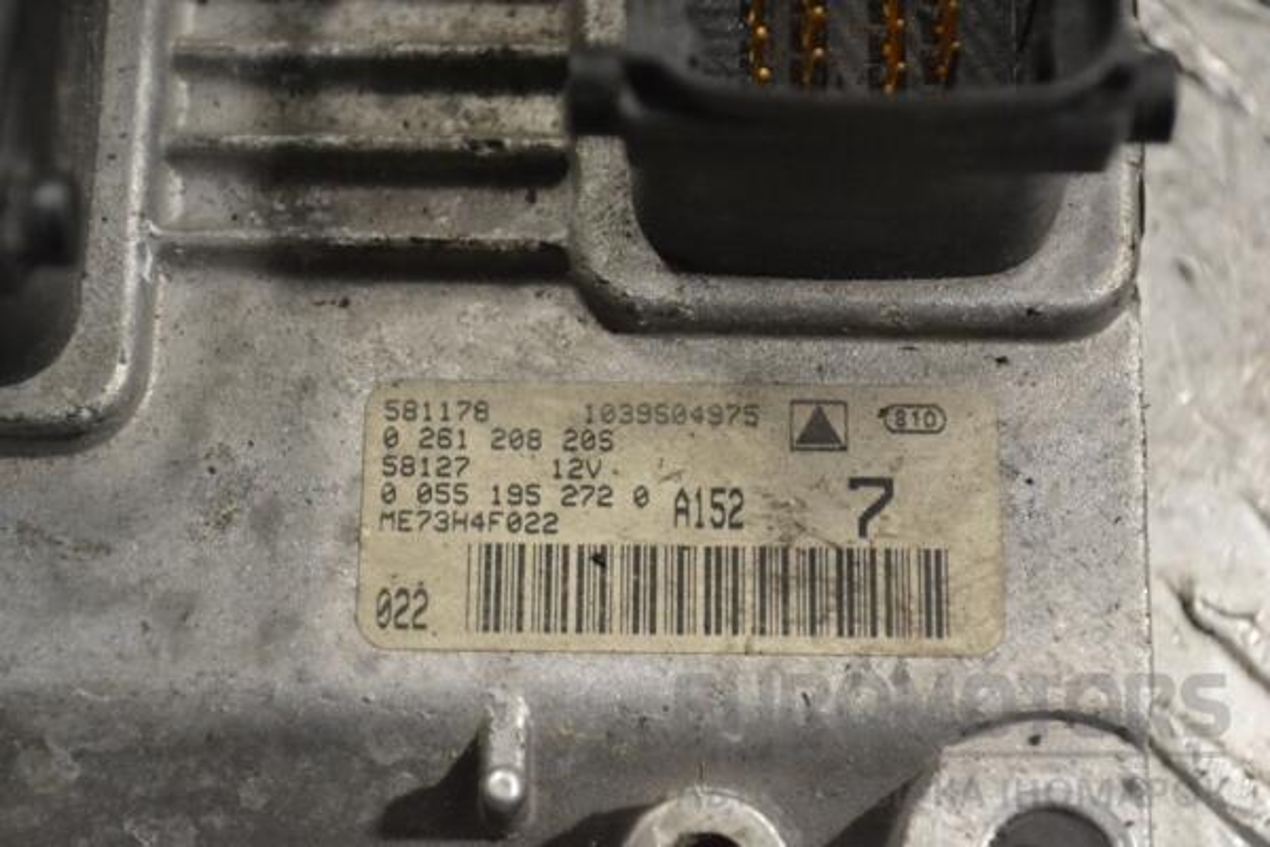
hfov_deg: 24.6
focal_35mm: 82
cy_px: 424
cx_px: 635
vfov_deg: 16.6
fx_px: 2910
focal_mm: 55
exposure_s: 1/250
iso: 3200
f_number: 8
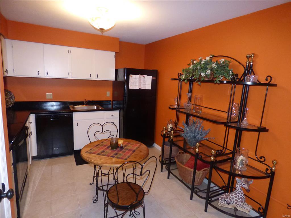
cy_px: 109
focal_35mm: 20
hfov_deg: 81.7
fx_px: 168
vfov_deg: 66.0
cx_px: 146
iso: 800
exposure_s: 1/60
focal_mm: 3.58
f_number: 2.8
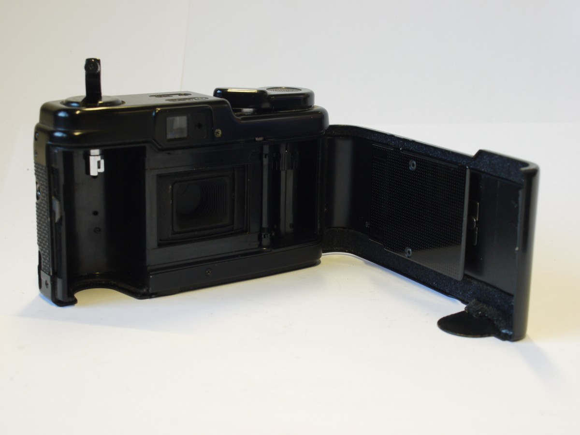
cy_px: 218
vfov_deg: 24.4
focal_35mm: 60
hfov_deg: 32.2
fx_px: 1005
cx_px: 290
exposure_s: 1/20
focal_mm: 30
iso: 400
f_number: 8
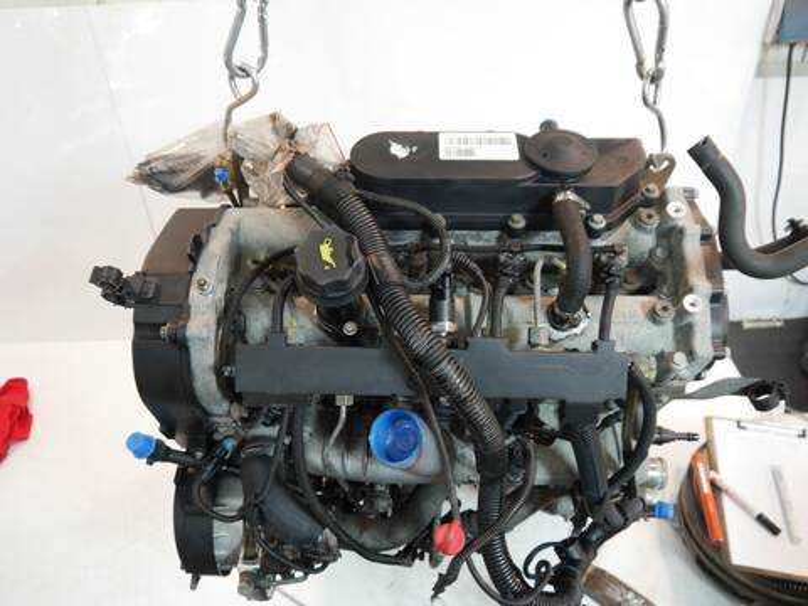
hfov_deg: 63.4
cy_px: 303
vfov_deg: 49.7
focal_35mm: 28
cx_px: 404
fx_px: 654
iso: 500
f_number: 3.5
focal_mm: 14
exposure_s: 1/60
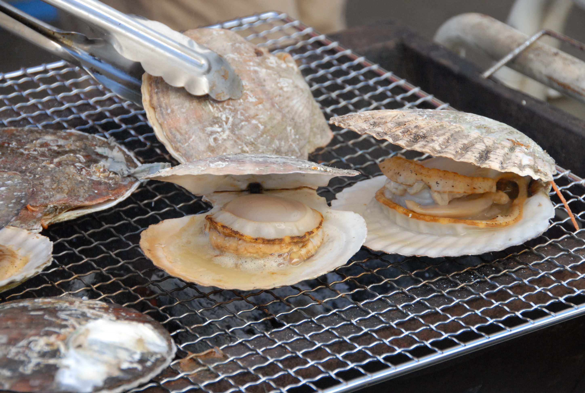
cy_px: 196
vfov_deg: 8.2
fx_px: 2736
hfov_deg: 12.2
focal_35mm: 168
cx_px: 292
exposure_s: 1/320
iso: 800
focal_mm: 112
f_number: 9
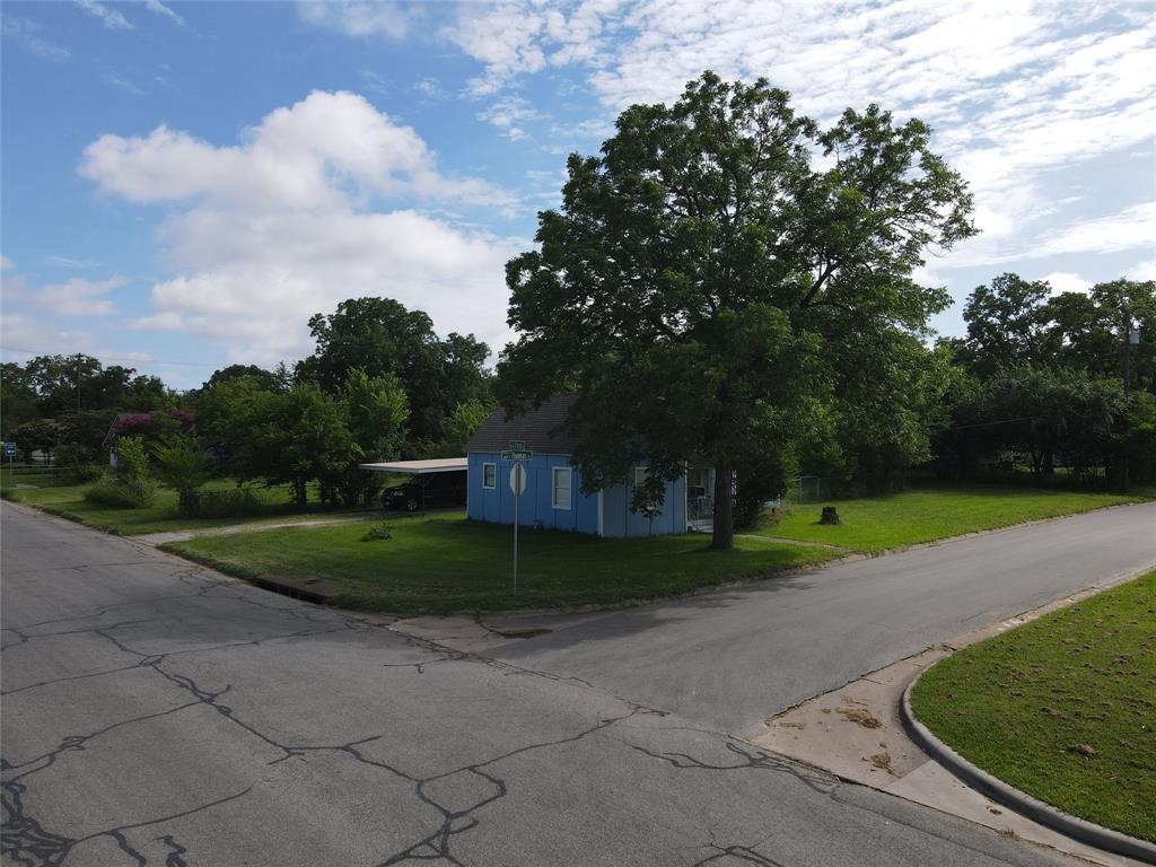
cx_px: 578
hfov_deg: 71.6
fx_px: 801
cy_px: 434
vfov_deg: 56.8
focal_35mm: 24
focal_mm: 4.5
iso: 100
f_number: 2.8
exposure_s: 1/800
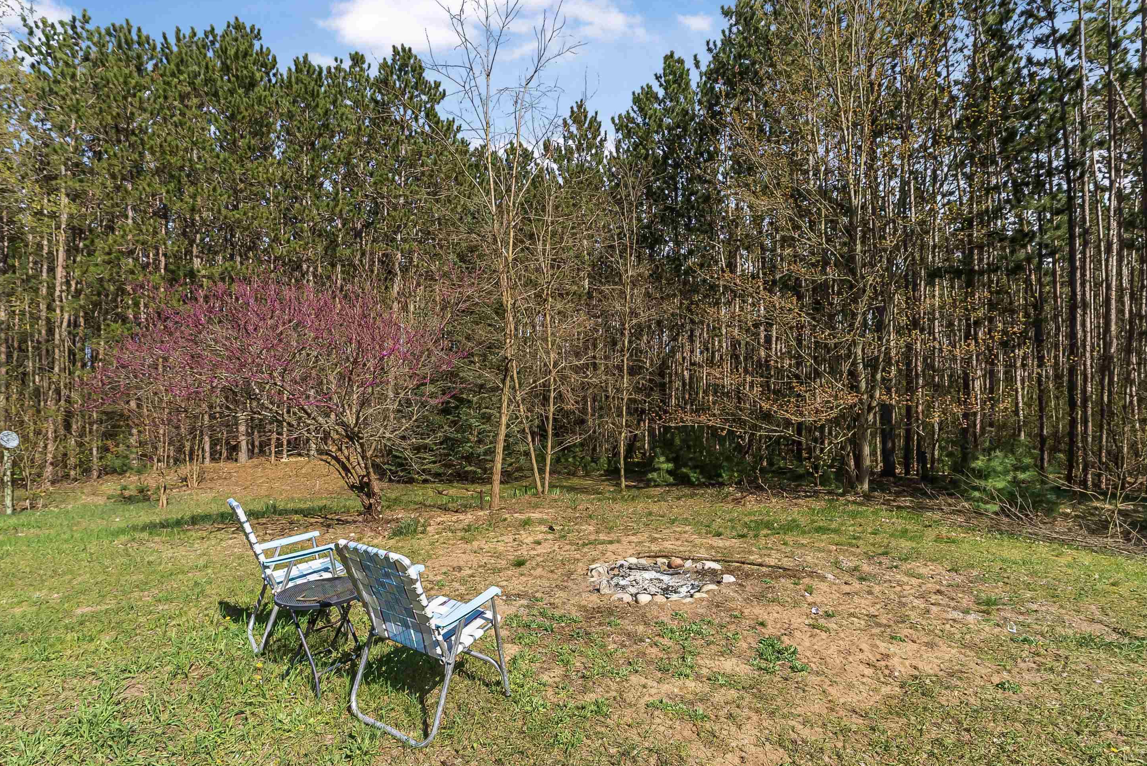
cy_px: 388
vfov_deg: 72.7
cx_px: 589
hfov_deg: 95.6
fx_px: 520
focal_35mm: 16
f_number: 16
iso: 640
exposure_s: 1/250
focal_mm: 15.3
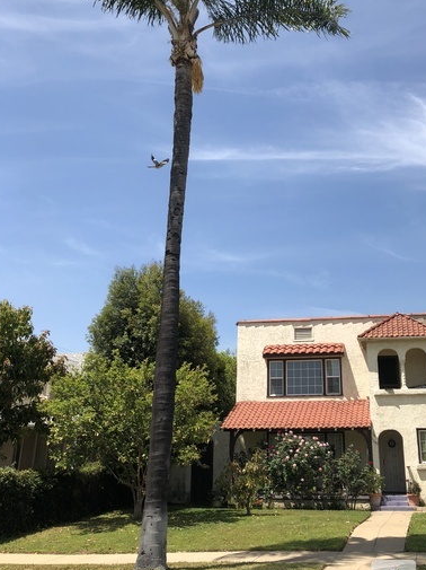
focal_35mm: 37
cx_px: 272
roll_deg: -0.9
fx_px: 608
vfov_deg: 49.9
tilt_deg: +22.9
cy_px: 229
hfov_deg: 38.3
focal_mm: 3.99
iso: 20
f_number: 1.8
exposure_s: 1/2208
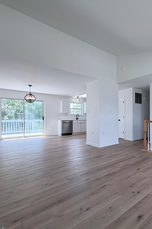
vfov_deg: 84.0
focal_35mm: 20
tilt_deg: +0.7
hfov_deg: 56.6
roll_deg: -0.3
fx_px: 127
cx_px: 125
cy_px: 117
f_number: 2.2
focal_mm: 2.22
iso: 50
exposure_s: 1/120
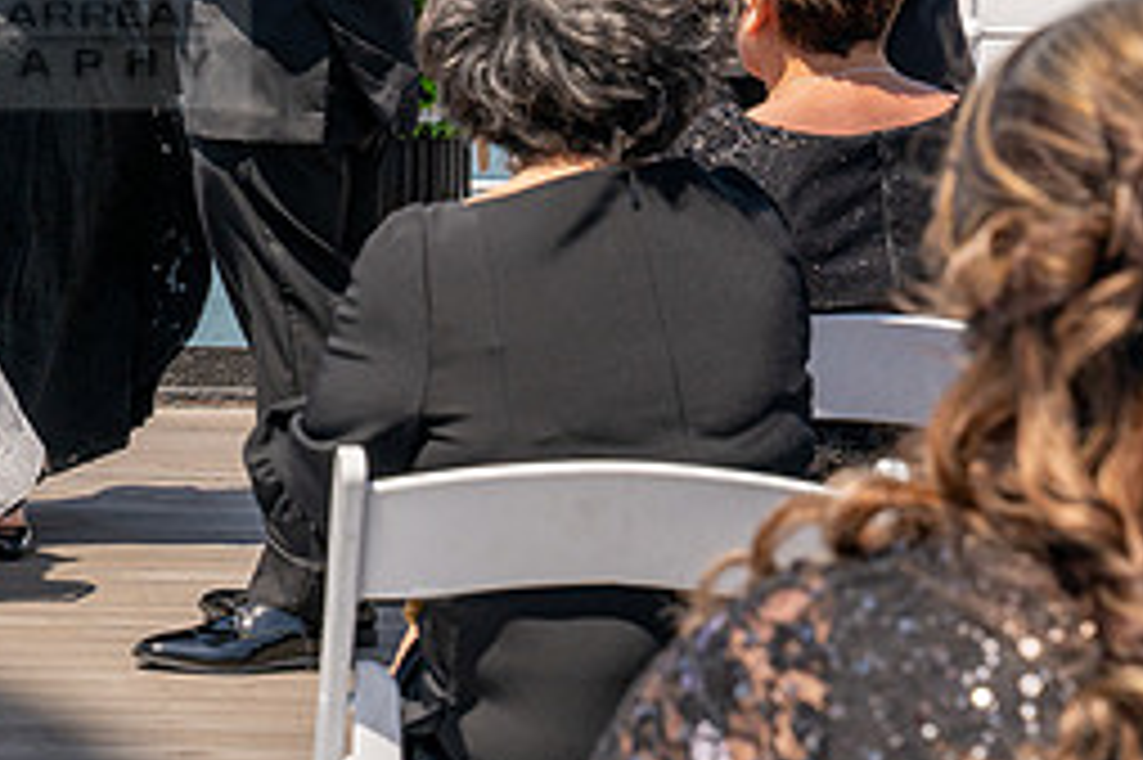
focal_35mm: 160
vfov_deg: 8.5
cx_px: -130
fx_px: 5077
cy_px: 2
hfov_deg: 12.6
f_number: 8
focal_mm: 70
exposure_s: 1/800
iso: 200
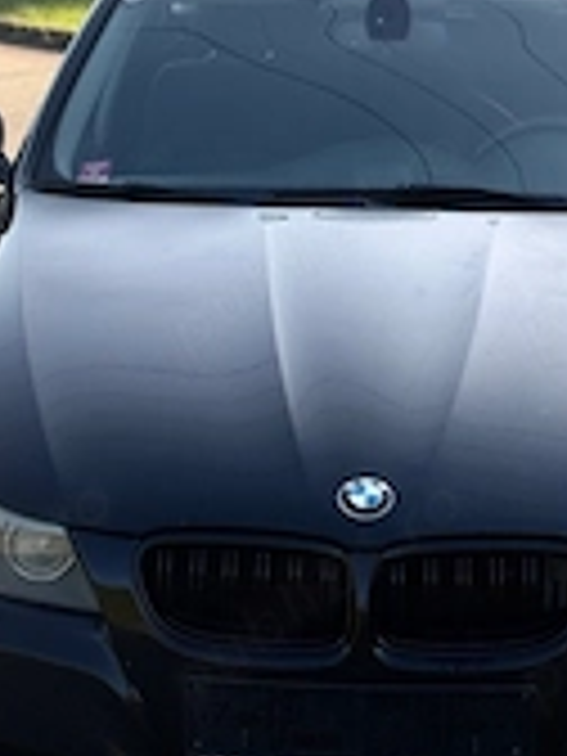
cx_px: 405
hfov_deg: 13.0
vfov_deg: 17.2
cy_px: 297
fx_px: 2490
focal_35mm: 114
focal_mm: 6.76
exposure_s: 1/1678
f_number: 1.78
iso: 80
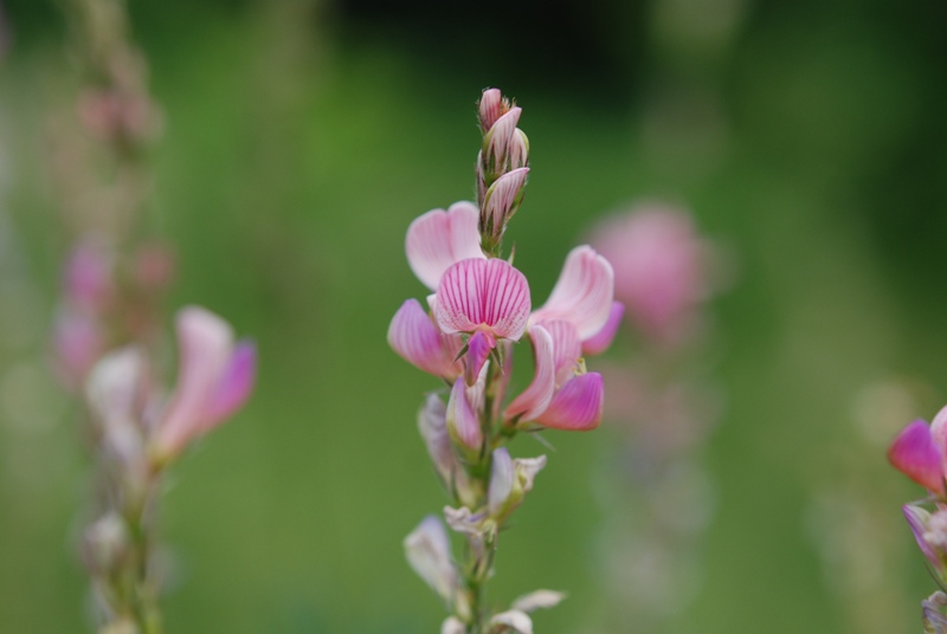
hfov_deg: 22.6
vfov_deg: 15.2
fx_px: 2371
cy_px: 317
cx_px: 474
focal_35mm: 90
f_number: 5.6
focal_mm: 60
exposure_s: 1/320
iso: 200
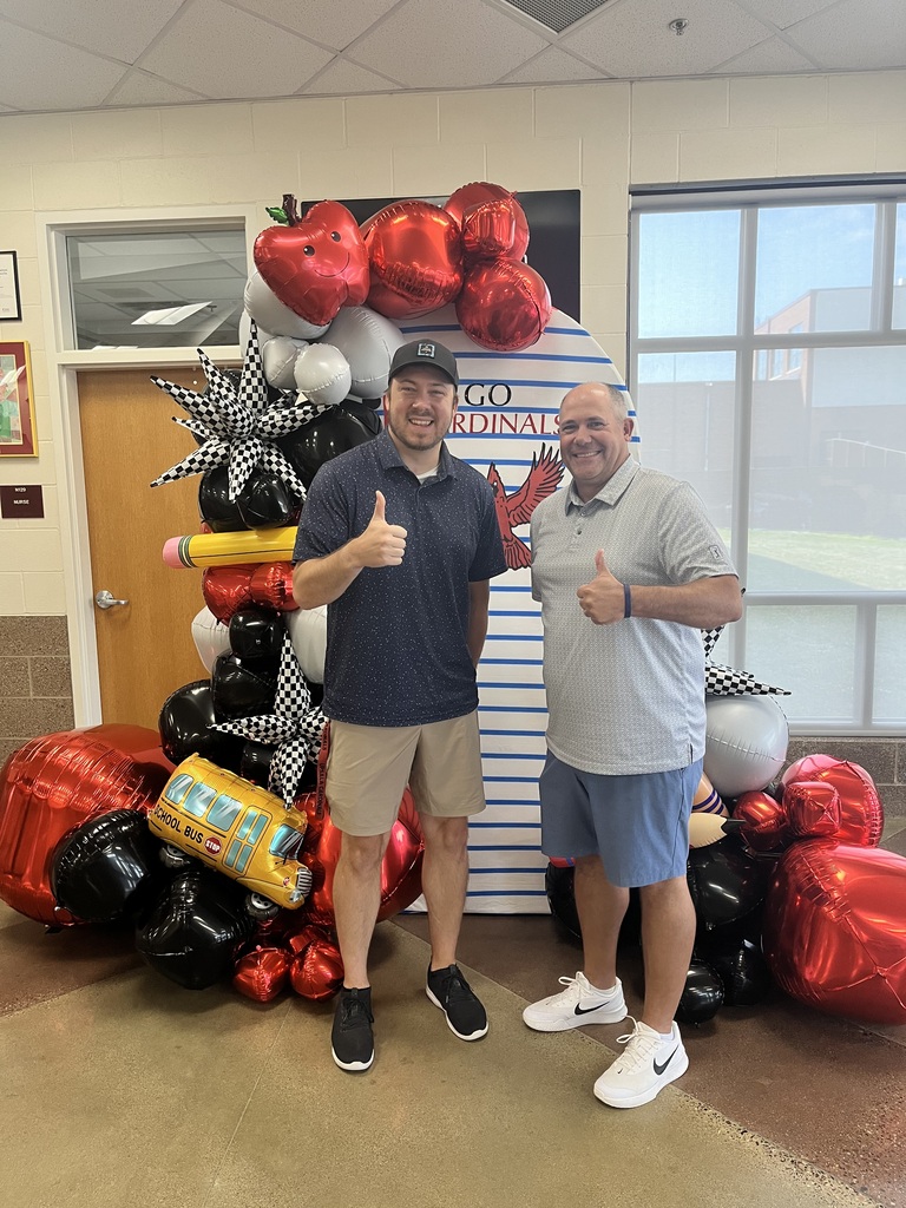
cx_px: 453
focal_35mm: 26
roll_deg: +0.9
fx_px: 907
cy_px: 604
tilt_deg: -7.7
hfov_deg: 53.1
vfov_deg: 67.3
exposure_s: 1/60
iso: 100
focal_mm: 5.1
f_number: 1.6
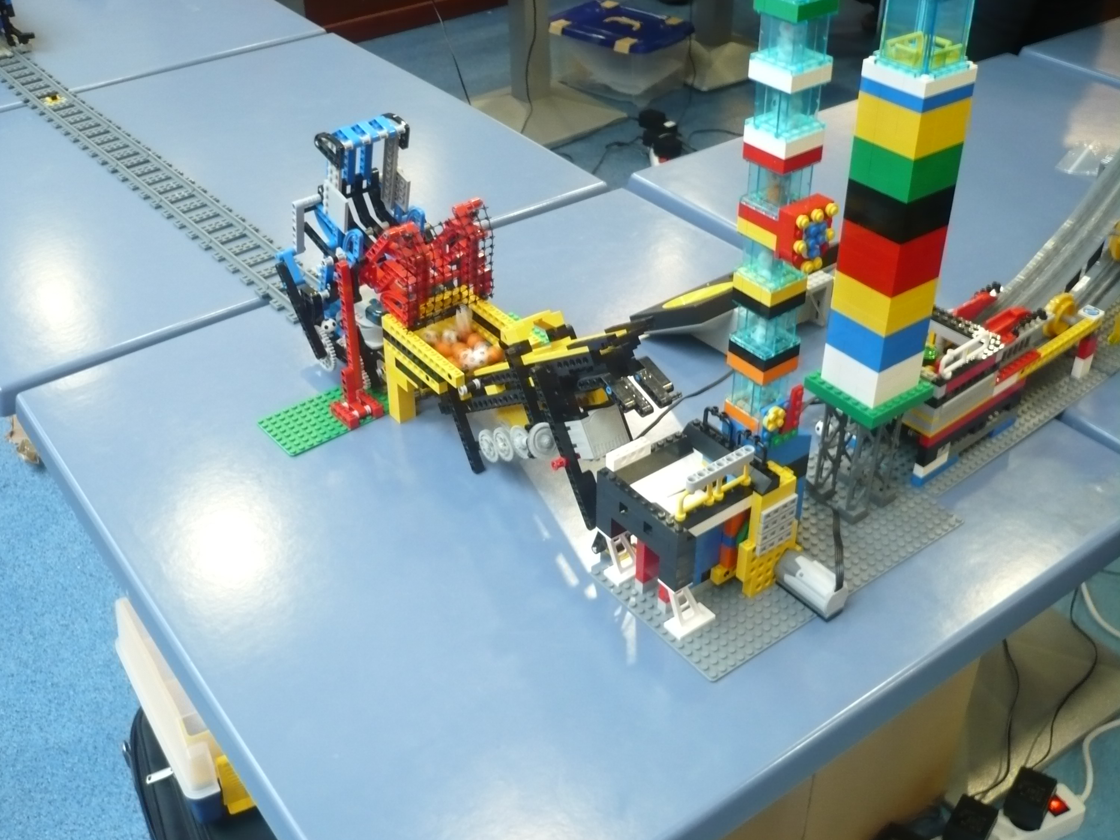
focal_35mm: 37
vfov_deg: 38.7
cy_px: 416
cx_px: 545
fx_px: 1197
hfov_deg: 50.1
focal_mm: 6
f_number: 2.9
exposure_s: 1/8
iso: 200
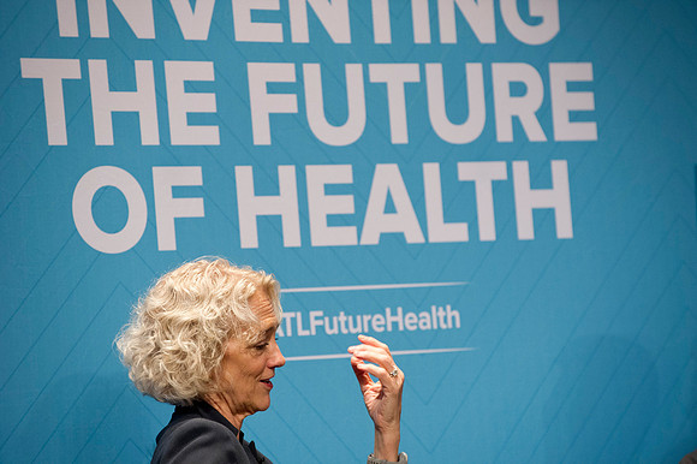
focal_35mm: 180
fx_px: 3483
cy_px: 232
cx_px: 348
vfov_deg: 7.6
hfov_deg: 11.4
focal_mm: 180
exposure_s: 1/200
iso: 2500
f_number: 3.5
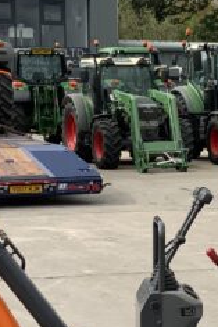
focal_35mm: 131
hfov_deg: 10.4
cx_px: 186
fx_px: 1192
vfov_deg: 15.6
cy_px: 256
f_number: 1.8
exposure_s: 1/1490
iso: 16
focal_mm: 3
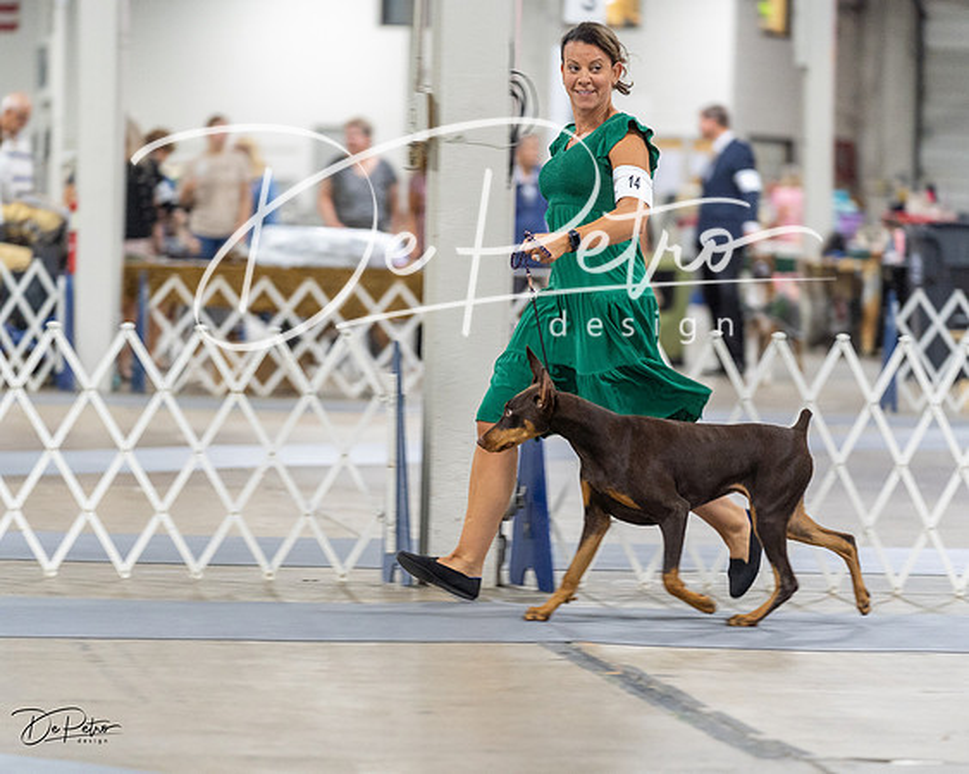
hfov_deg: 11.4
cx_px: 484
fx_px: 4843
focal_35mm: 169
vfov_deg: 9.1
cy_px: 387
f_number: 2.8
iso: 2500
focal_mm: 150
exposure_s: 1/160
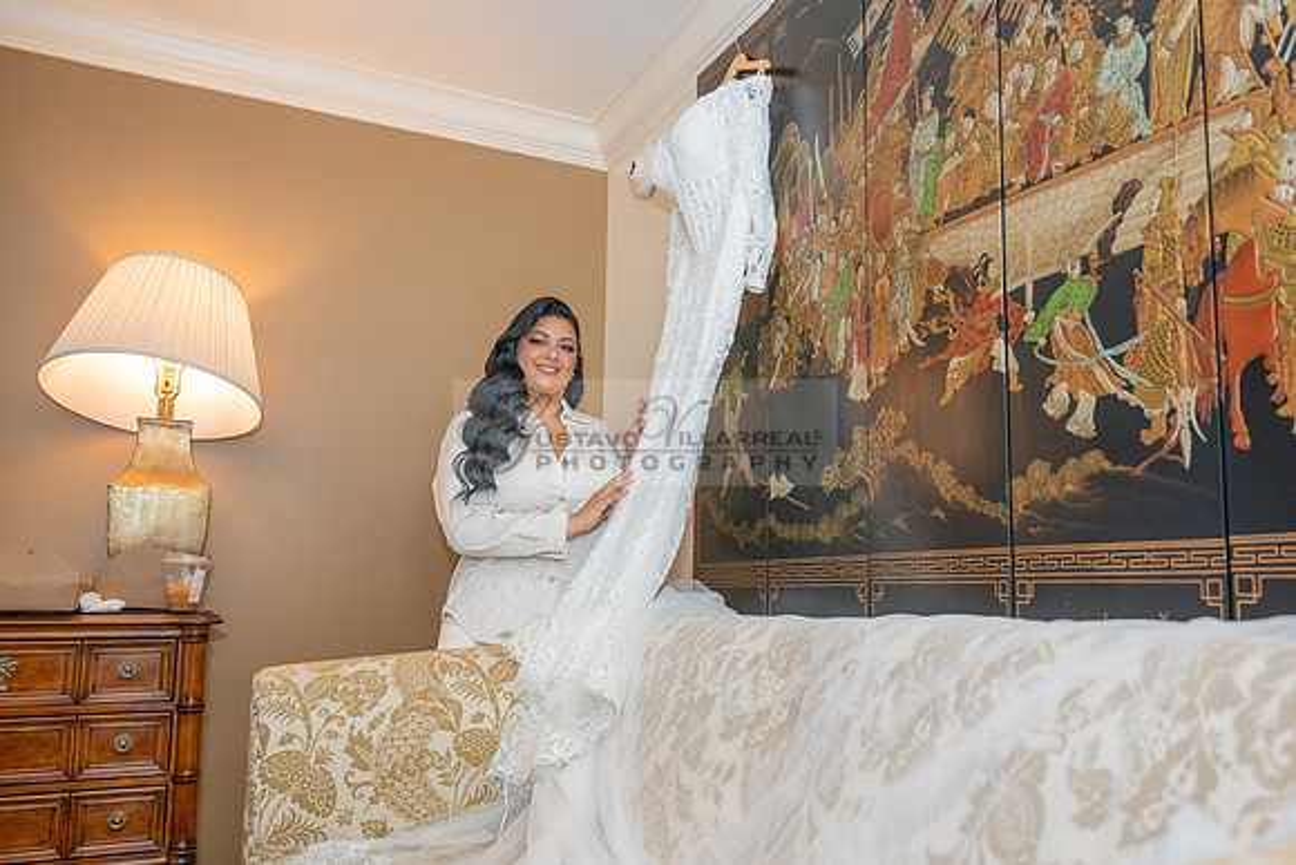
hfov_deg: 62.0
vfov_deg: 43.9
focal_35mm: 30
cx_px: 752
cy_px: 466
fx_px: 1072
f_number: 2.8
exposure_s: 1/200
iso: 400
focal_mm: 25.5
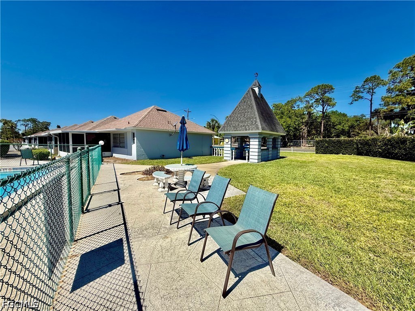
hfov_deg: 102.1
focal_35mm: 14
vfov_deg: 85.7
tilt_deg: -4.8
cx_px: 208
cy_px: 156
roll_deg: -1.7
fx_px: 168
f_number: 2.2
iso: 50
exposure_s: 1/3460
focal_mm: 2.22
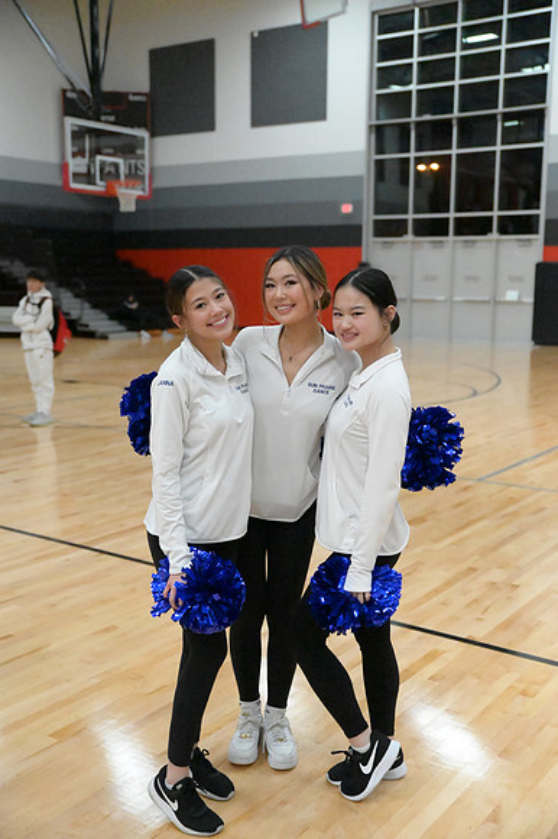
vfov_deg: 48.5
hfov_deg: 33.4
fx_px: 931
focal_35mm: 40
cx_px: 279
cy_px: 420
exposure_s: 1/8000
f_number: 2.8
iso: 45600
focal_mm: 40
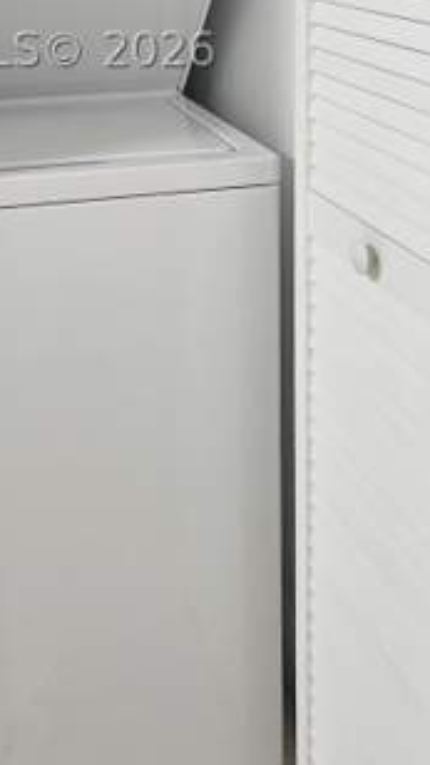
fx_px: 1055
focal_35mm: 52
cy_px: 50
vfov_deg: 36.8
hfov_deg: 23.0
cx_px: 157
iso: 800
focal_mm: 5.4
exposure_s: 1/120
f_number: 1.8
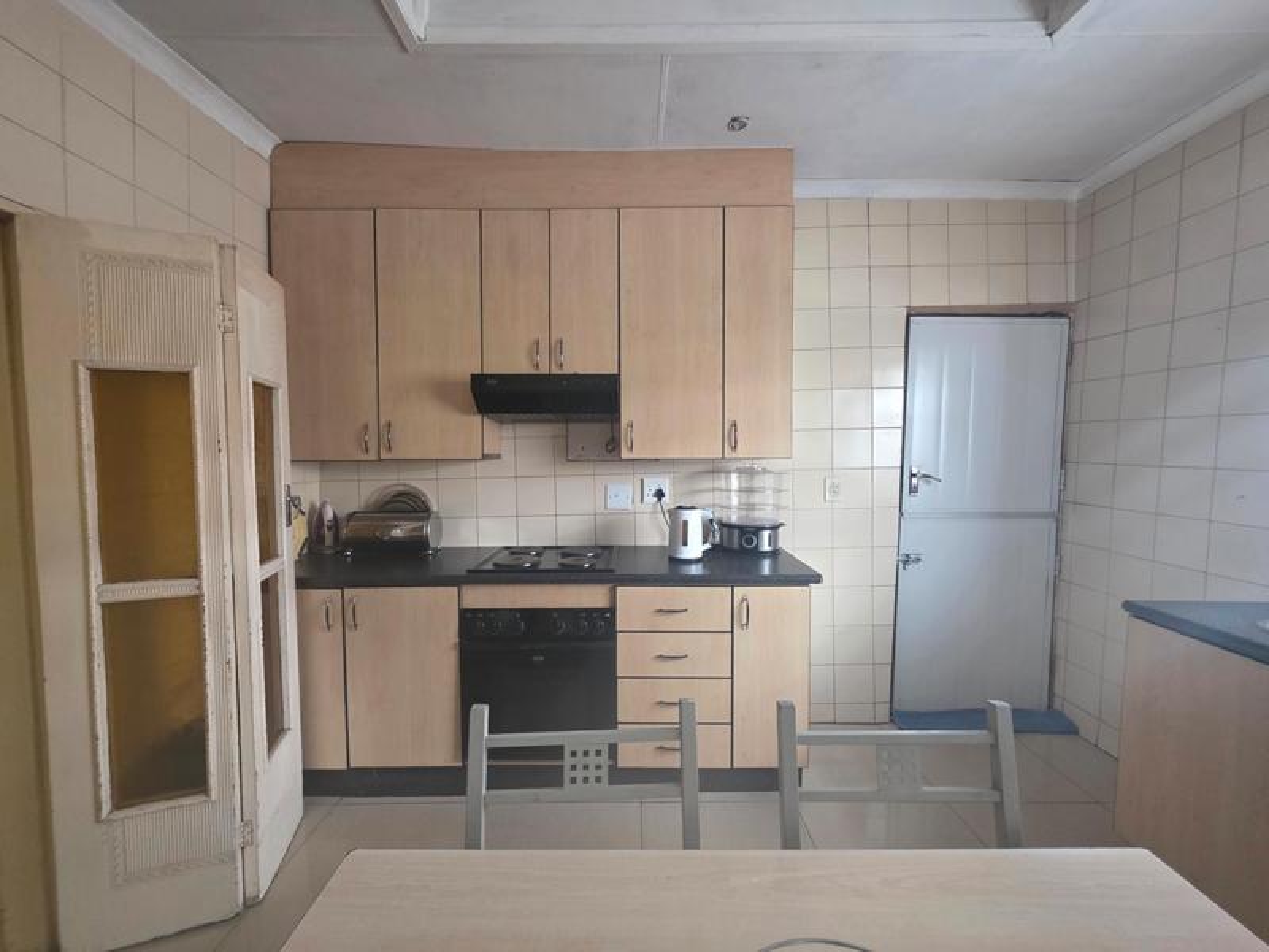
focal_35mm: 13
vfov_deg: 89.9
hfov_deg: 106.2
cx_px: 634
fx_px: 477
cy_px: 476
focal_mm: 2.2
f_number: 1.9
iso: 400
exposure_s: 1/50.3
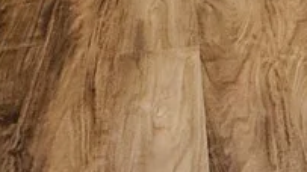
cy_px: -293
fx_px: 627
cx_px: 298
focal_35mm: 77
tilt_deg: -2.7
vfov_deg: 11.5
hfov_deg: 26.3
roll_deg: -0.5
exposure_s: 1/99
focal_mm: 2.22
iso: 320
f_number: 2.2
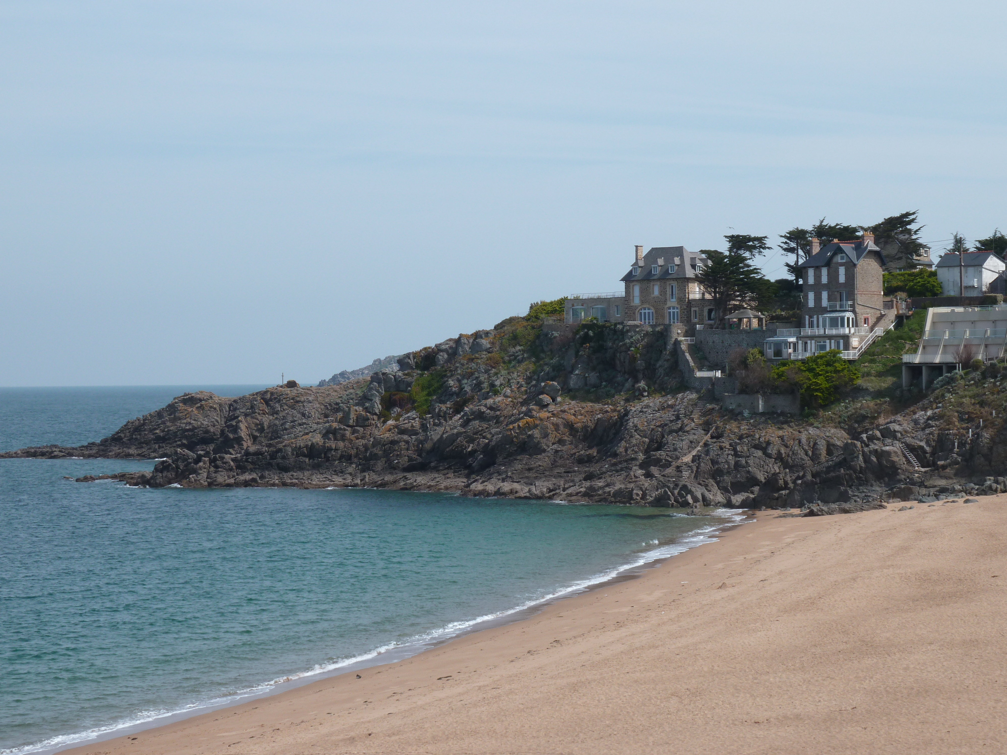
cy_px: 378
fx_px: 2415
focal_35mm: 83
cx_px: 504
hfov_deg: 23.6
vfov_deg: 17.8
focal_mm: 13.7
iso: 80
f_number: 5
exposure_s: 1/400
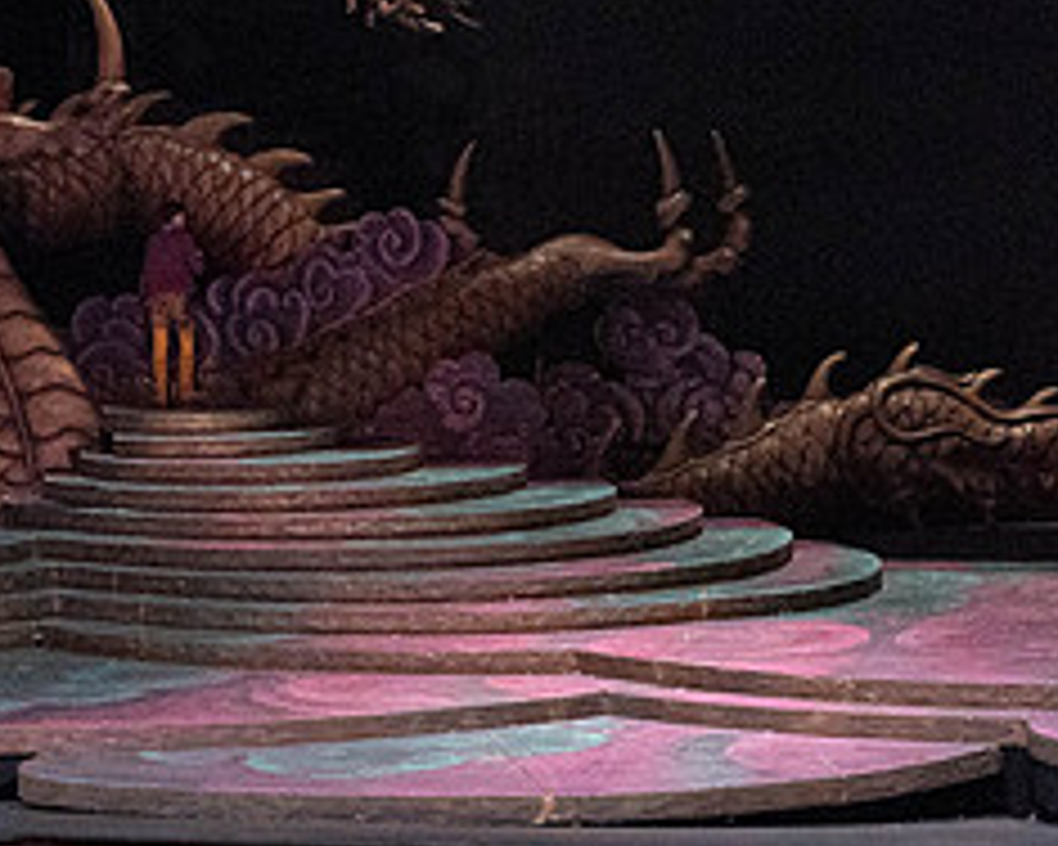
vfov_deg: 13.2
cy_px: 110
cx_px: 464
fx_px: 3632
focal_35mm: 116
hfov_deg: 16.6
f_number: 9
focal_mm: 50
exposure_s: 1/400
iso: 25600
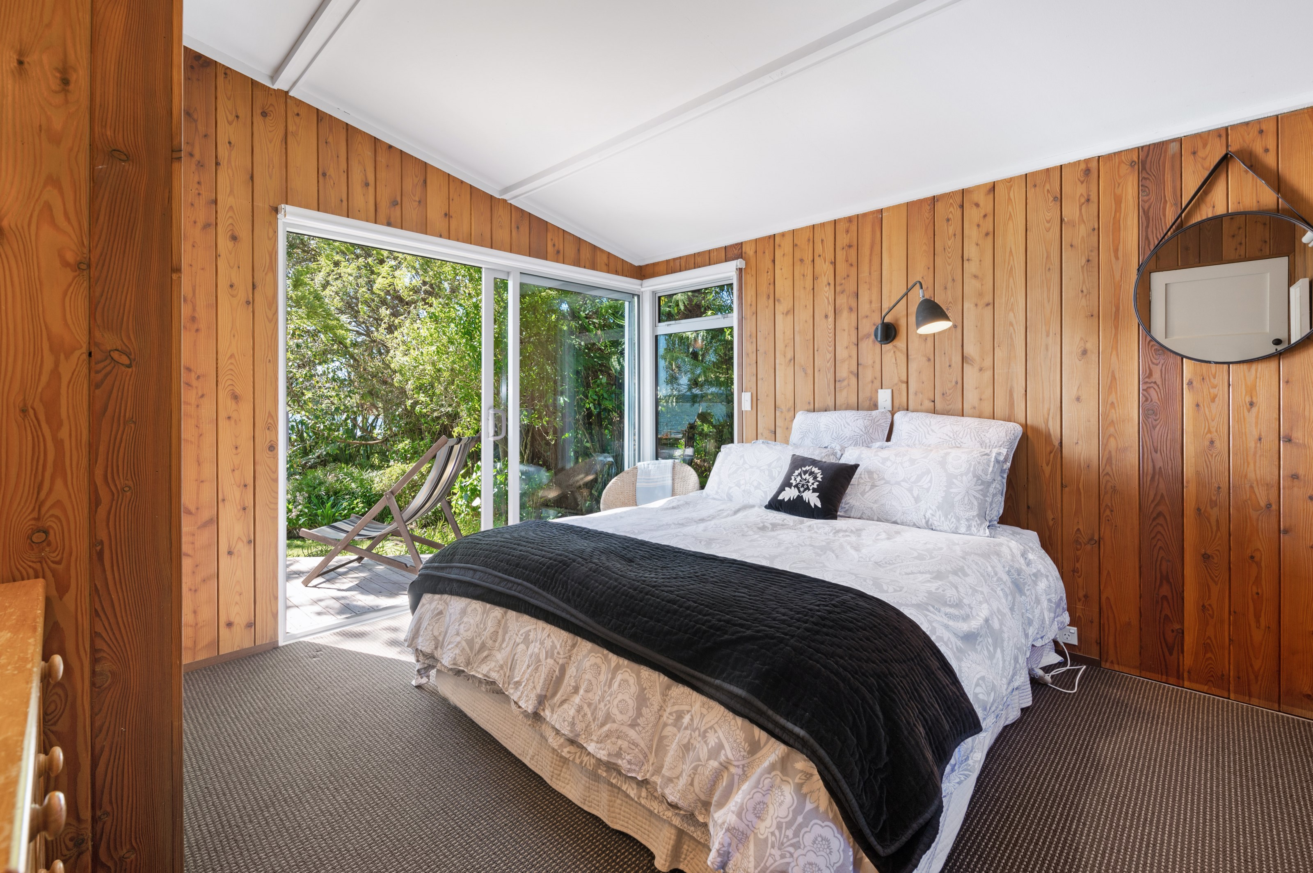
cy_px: 436
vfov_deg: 77.2
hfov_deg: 100.4
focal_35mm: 15
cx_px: 656
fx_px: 547
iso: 200
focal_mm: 15
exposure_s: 1/13
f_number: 7.1
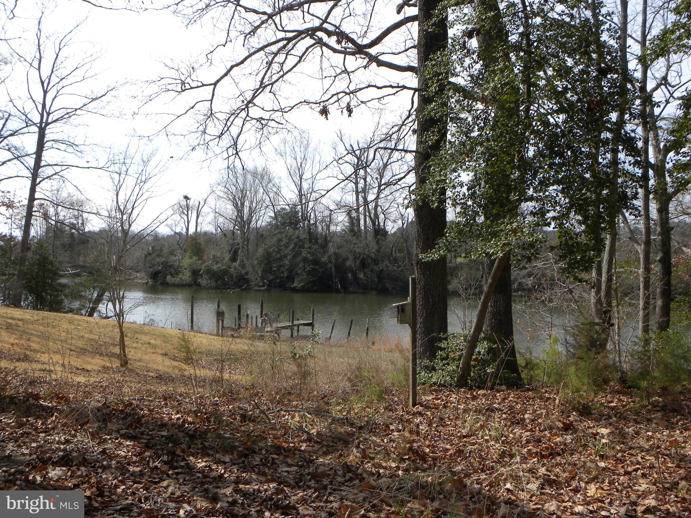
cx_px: 346
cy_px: 259
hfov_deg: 50.1
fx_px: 739
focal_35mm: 37
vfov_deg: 38.7
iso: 64
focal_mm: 6.6
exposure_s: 1/294
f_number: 5.6
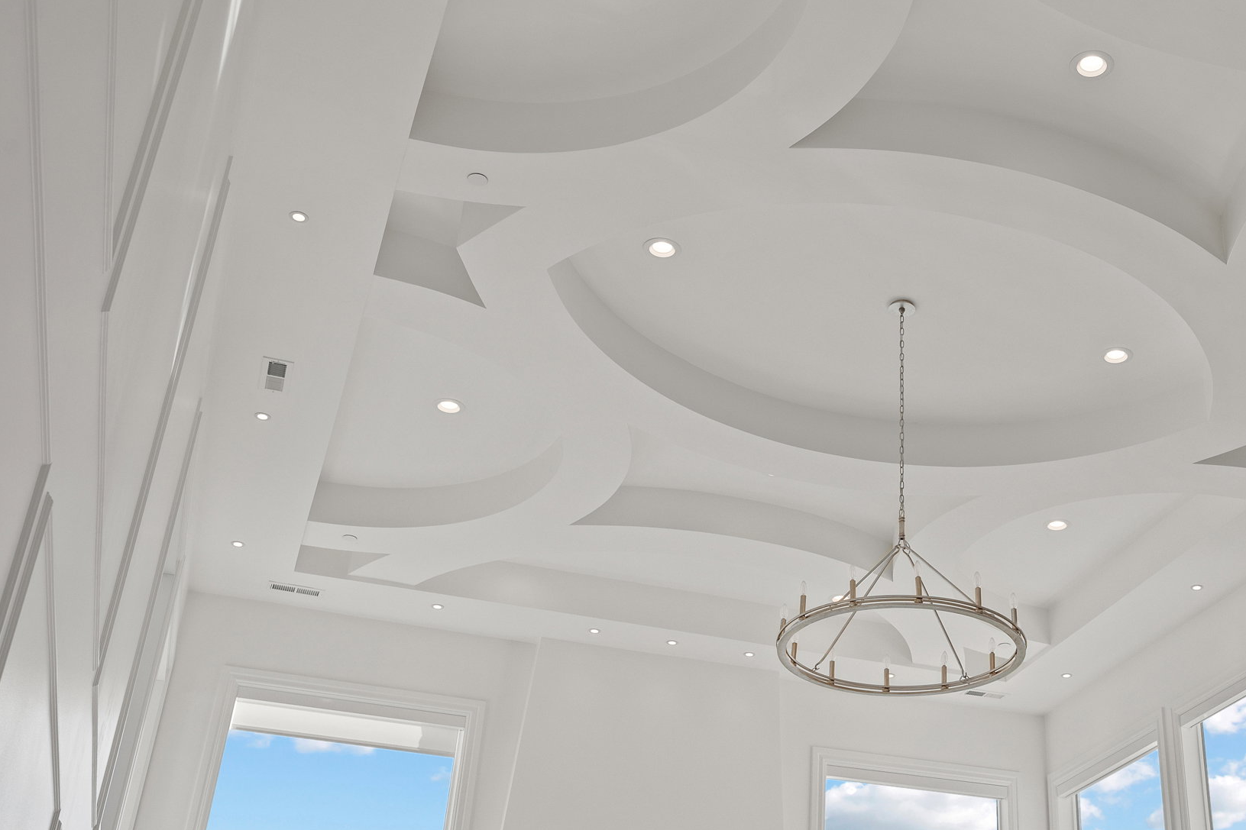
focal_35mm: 46
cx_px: 892
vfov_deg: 29.2
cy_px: 358
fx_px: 1592
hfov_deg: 41.8
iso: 500
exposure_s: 1/60
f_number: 8
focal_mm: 30
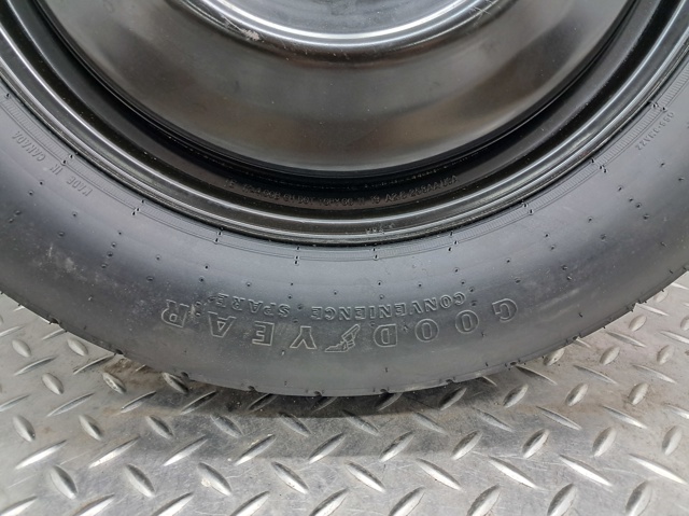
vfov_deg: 51.3
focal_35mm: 27
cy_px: 258
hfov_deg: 65.4
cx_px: 344
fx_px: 537
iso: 320
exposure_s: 1/50
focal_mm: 4
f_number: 1.8
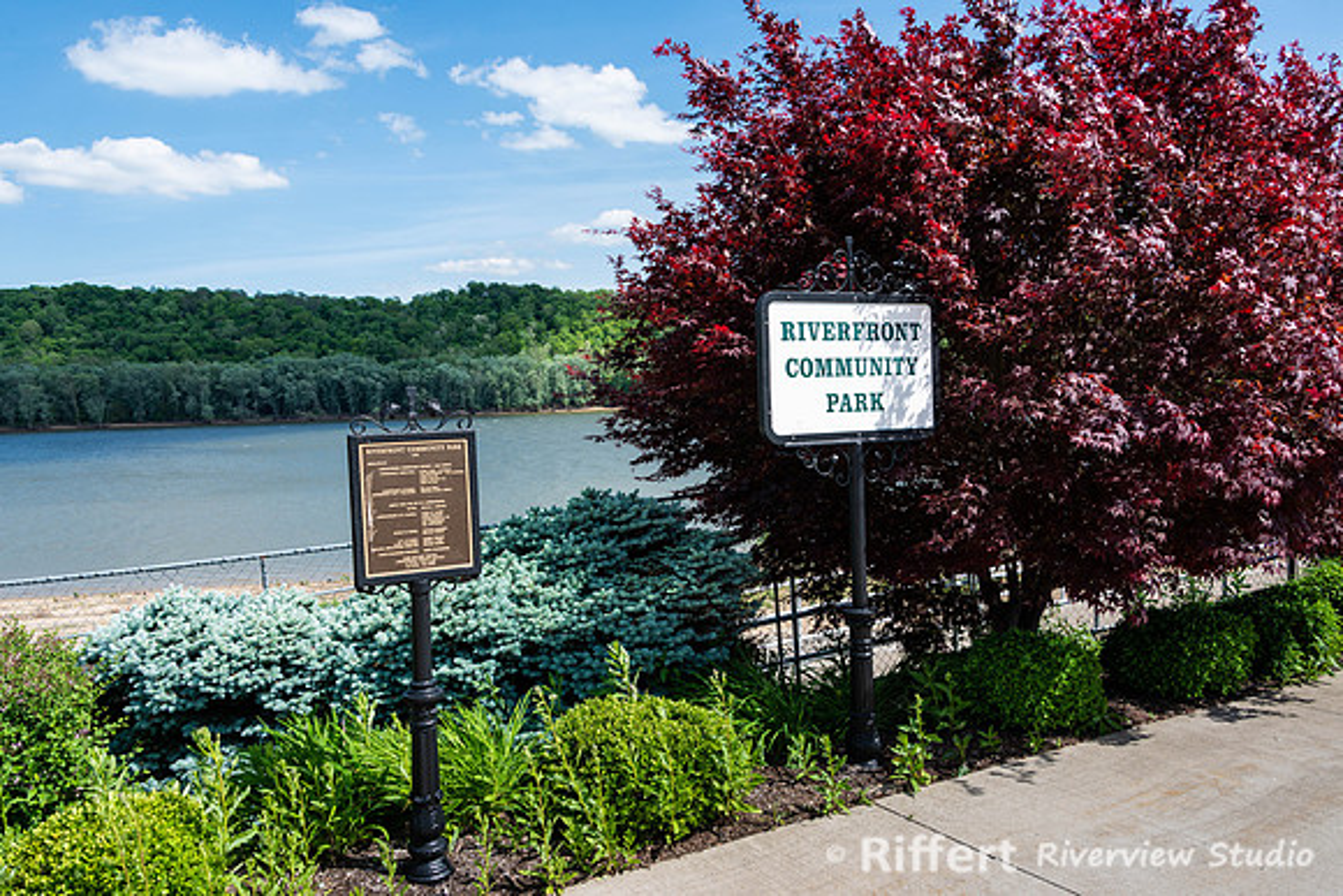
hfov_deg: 64.6
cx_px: 672
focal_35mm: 28
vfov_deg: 45.8
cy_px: 448
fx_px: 1062
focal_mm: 28
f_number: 9
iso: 100
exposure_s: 1/160
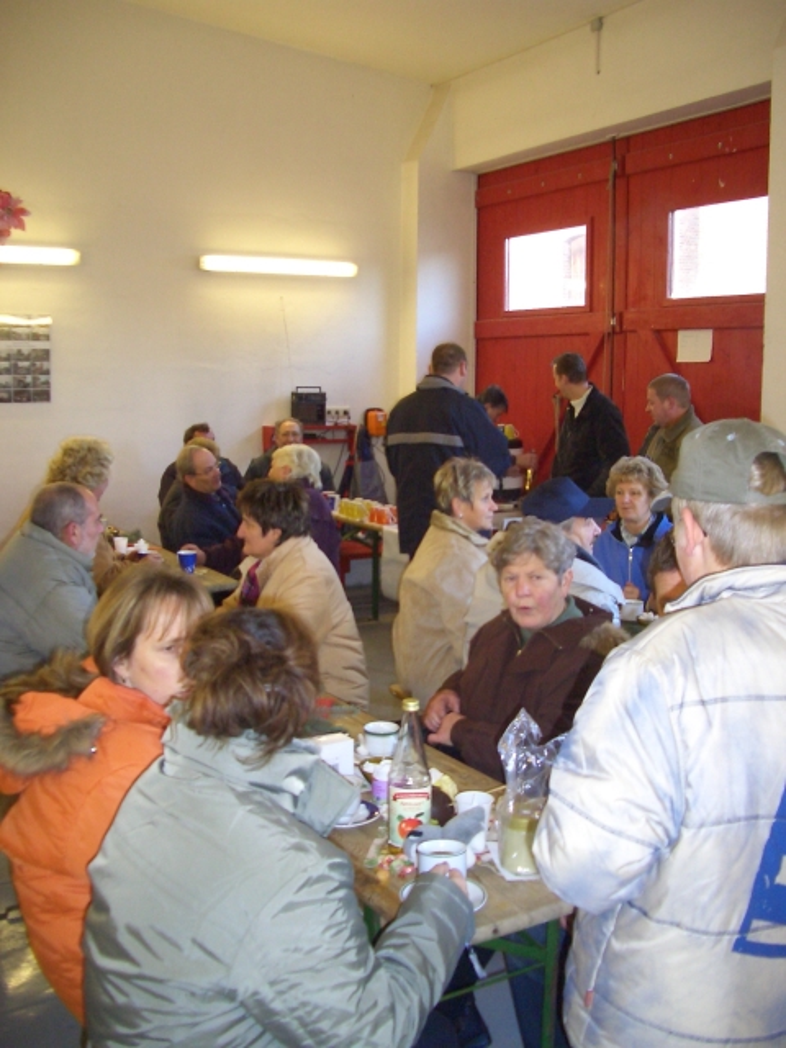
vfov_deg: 52.6
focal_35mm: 35
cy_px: 524
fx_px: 1060
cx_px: 393
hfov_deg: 40.7
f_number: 2.6
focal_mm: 5.8
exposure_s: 1/40
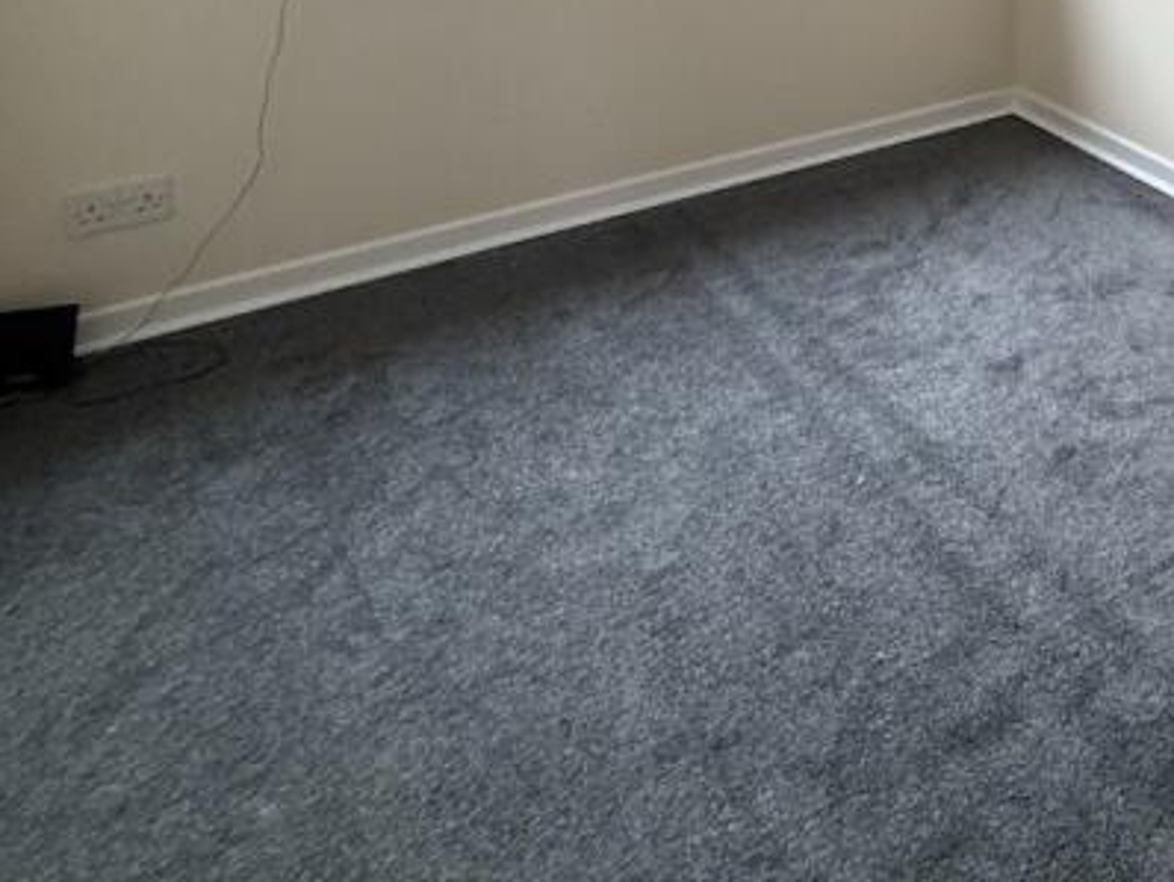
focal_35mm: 36
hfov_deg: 40.4
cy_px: -227
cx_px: 1319
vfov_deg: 31.7
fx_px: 1222
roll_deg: -1.1
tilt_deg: -4.7
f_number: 2.2
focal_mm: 2.22
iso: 200
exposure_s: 1/99
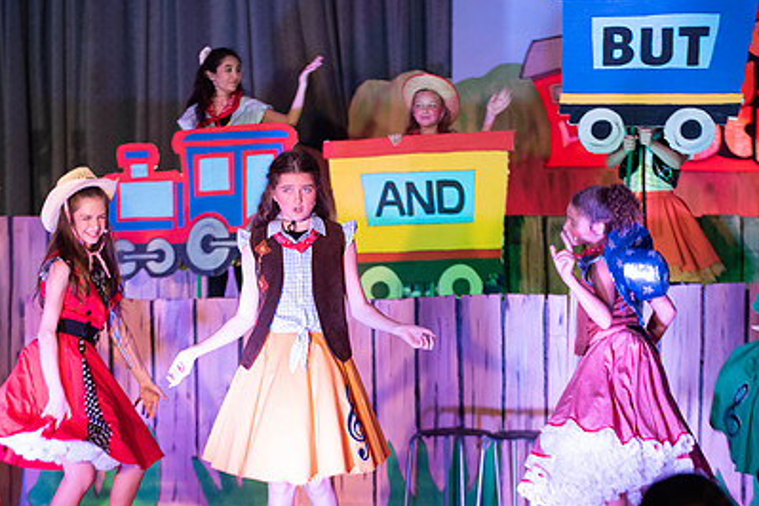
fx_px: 3436
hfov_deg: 12.6
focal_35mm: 163
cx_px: 354
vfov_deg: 8.4
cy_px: 288
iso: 1000
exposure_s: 1/125
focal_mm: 112
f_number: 2.8
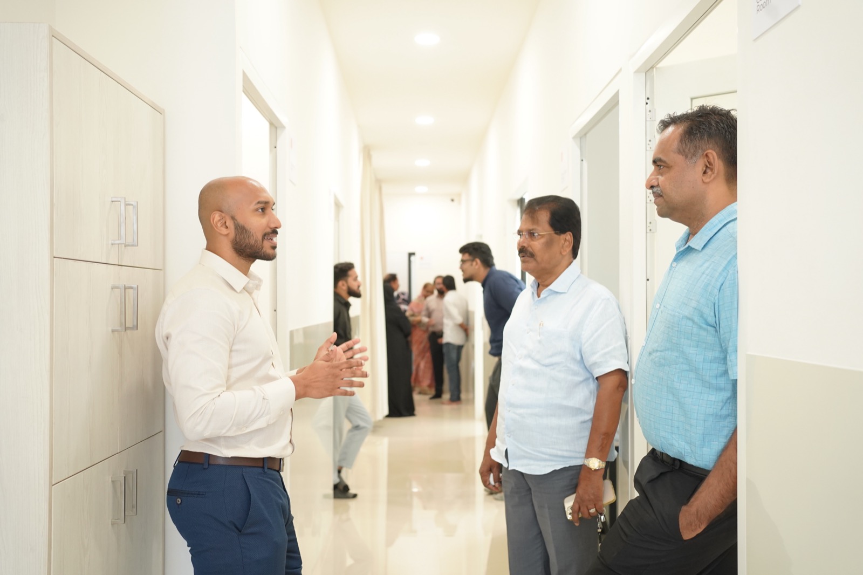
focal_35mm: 35
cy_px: 288
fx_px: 839
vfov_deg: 37.8
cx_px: 432
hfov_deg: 54.4
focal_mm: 35
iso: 2500
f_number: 3.5
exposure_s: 1/160
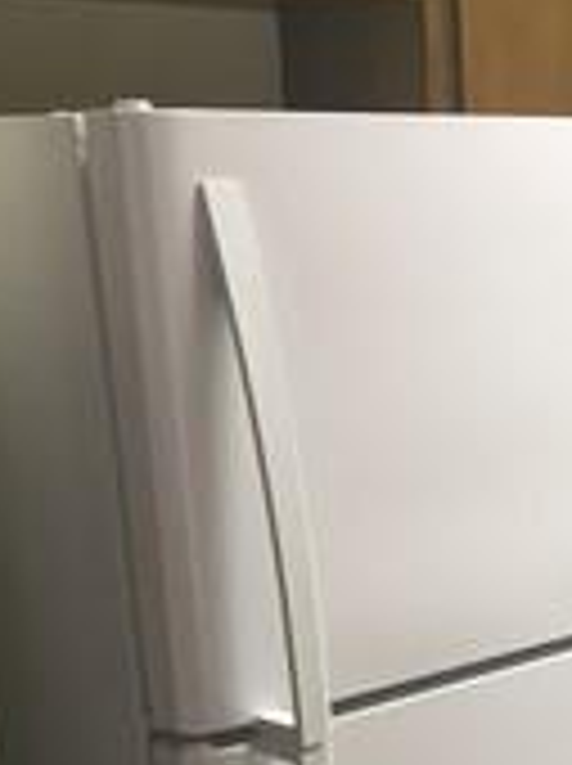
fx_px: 1811
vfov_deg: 22.9
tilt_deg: -16.3
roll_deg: -0.2
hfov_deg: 17.0
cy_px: 778
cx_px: 712
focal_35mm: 82
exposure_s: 1/15
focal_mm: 4.15
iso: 32
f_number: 2.2
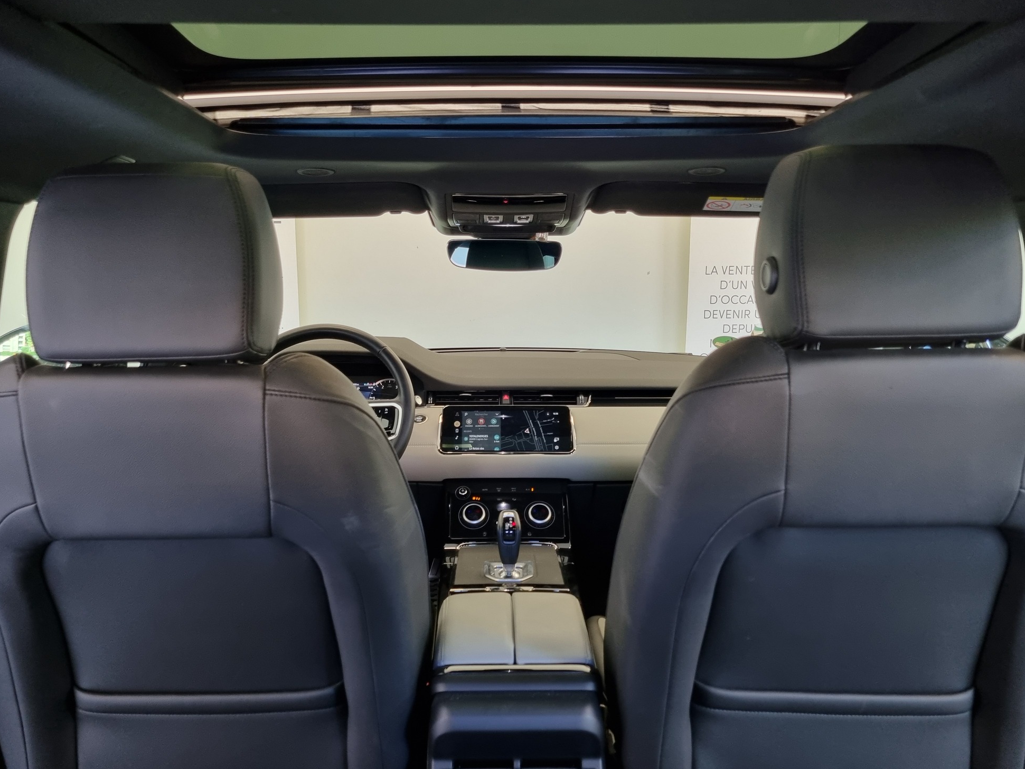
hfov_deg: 65.3
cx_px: 497
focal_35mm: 27
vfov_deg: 51.4
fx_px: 800
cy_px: 378
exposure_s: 1/50
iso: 200
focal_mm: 5.4
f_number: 1.8
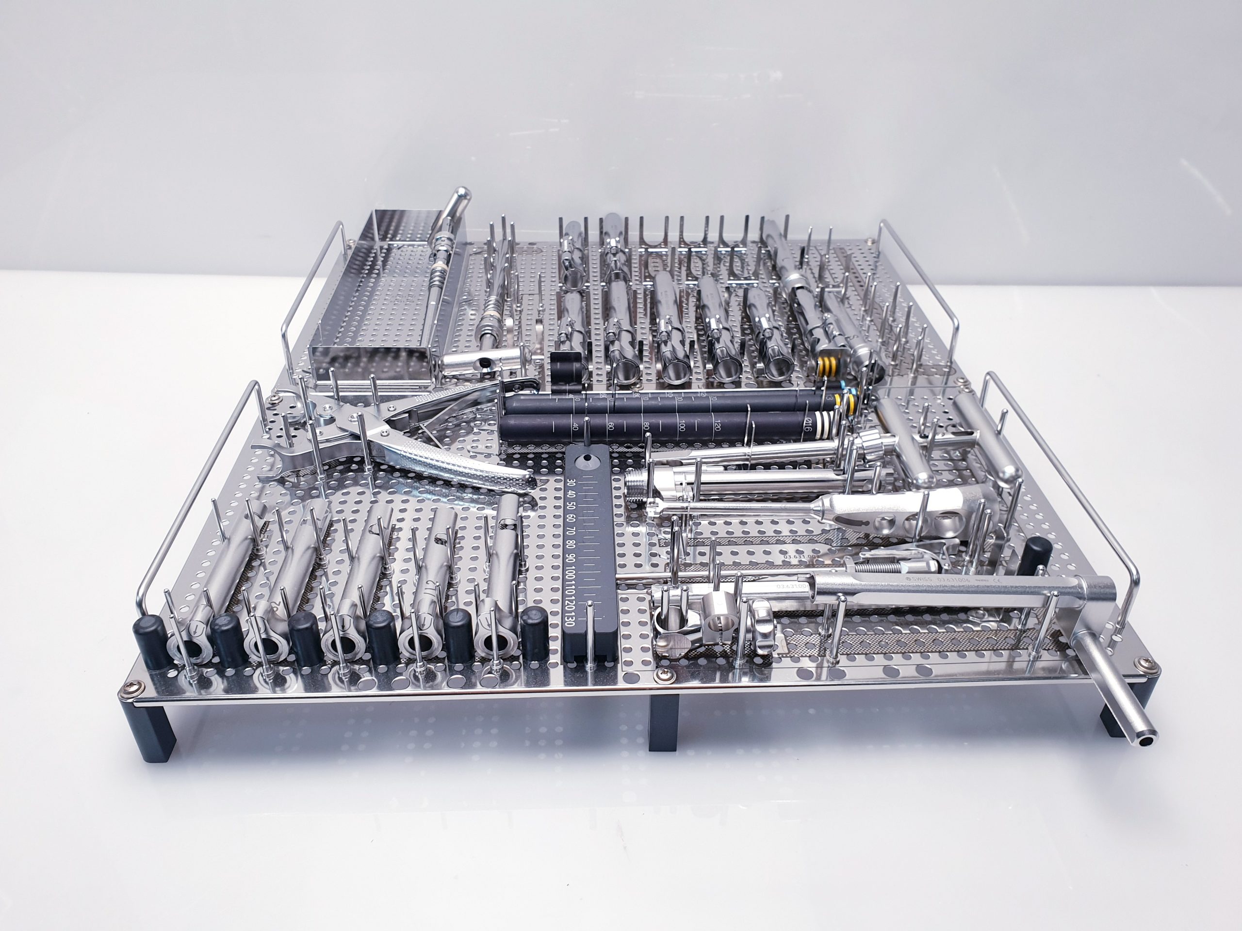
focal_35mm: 26
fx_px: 933
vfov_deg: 53.1
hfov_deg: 67.3
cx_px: 621
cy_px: 466
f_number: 2.4
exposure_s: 1/50
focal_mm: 4.3
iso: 64
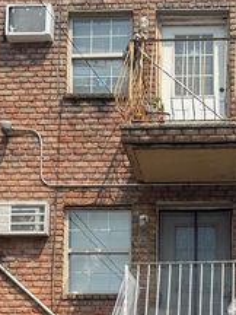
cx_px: 213
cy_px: 336
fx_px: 673
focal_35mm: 74
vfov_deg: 24.7
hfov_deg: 19.5
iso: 80
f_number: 1.78
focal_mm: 6.76
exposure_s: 1/4049
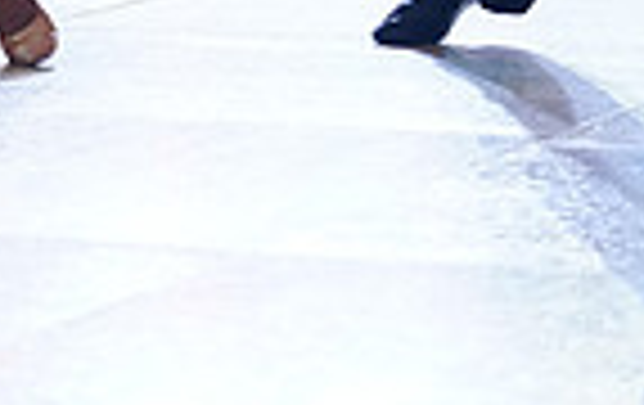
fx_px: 5803
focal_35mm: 330
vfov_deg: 3.9
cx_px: 295
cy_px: -468
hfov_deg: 6.4
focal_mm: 80
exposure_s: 1/500
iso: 1000
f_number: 2.8
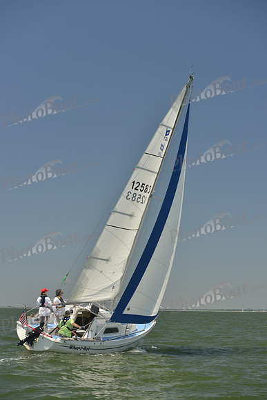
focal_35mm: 70
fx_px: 778
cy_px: 200
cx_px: 134
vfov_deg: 28.8
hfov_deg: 19.5
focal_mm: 70
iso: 200
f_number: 6.3
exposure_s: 1/640
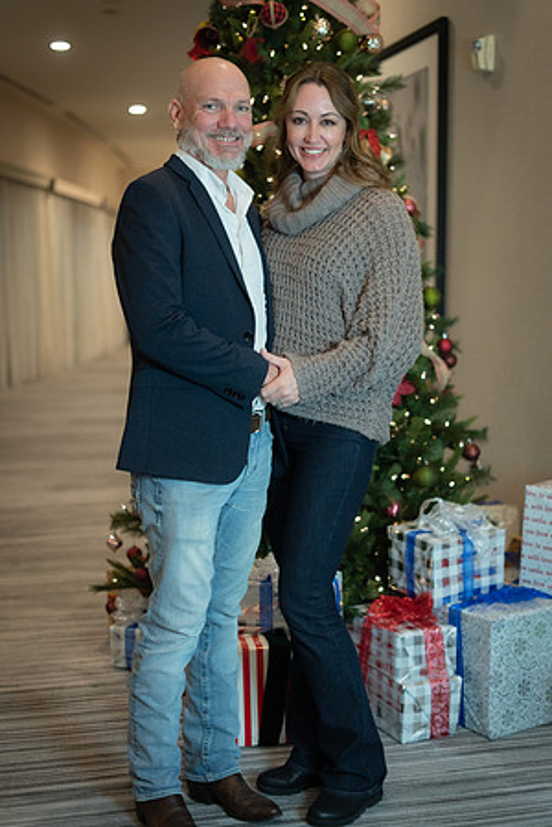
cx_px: 276
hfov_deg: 27.0
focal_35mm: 50
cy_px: 414
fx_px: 1150
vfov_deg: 39.6
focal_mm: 50
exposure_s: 1/320
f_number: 1.8
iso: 1600
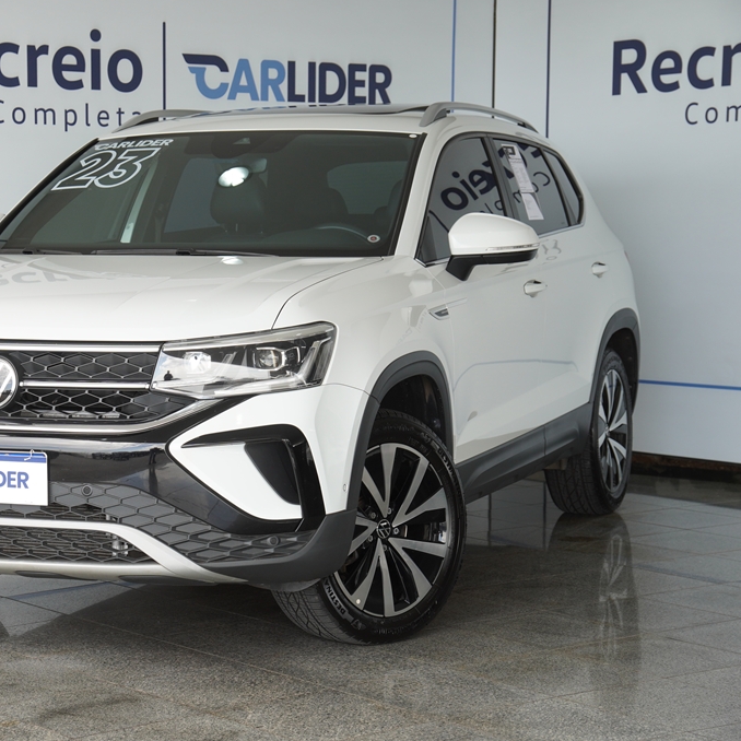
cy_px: 372
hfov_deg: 19.9
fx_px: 2098
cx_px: 212
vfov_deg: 20.0
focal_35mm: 87
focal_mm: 45
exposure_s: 1/200
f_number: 4.5
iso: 200
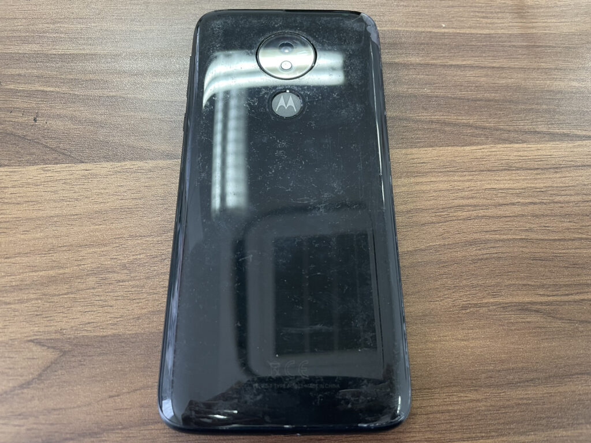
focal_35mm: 26
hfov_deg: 67.3
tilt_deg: -67.2
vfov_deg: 53.1
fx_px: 444
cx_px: 296
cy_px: 222
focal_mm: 4.2
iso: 125
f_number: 1.6
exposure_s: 1/50
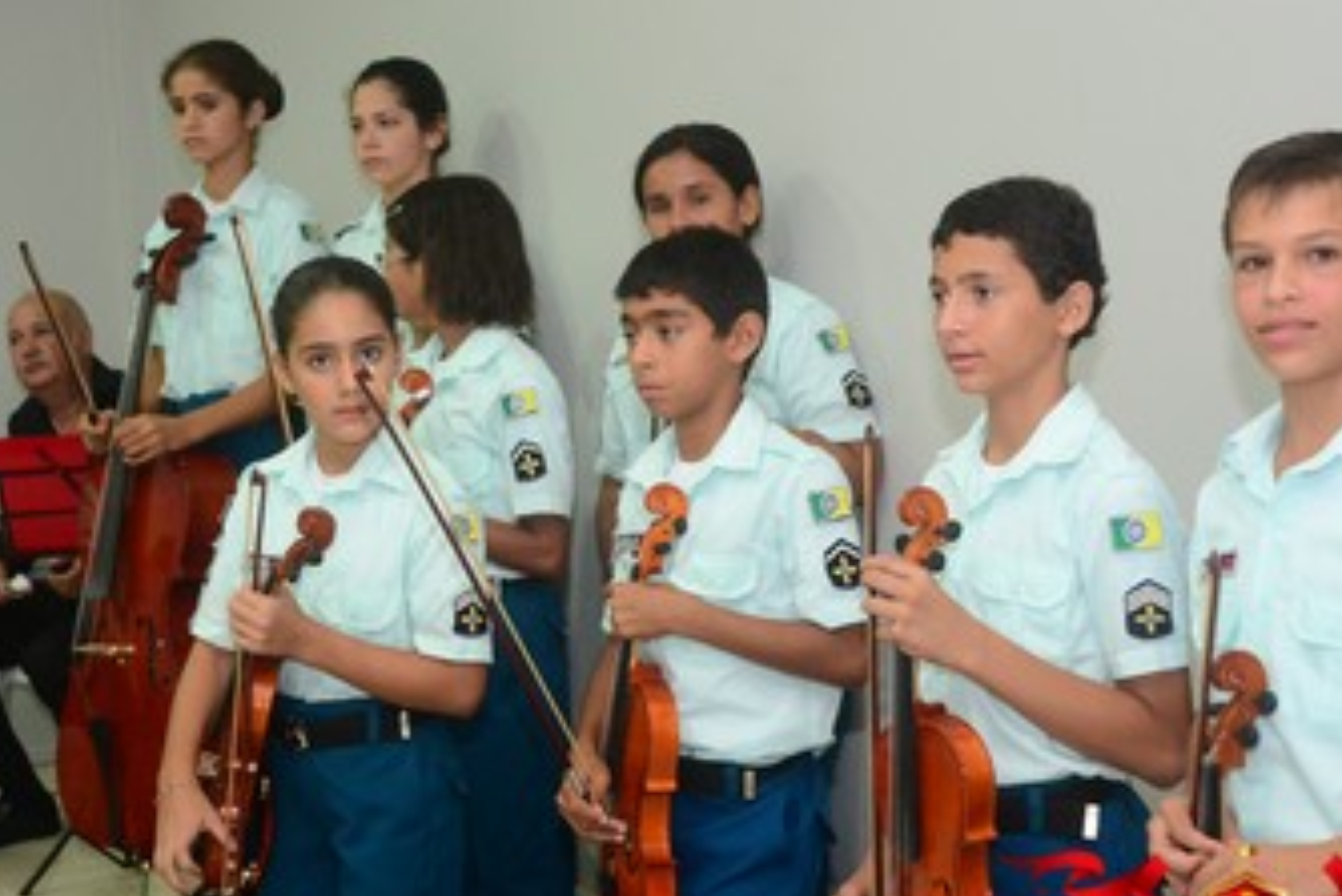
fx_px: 2636
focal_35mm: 71
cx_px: 643
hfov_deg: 28.6
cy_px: 502
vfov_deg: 19.3
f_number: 4.2
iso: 1600
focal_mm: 35
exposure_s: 1/60
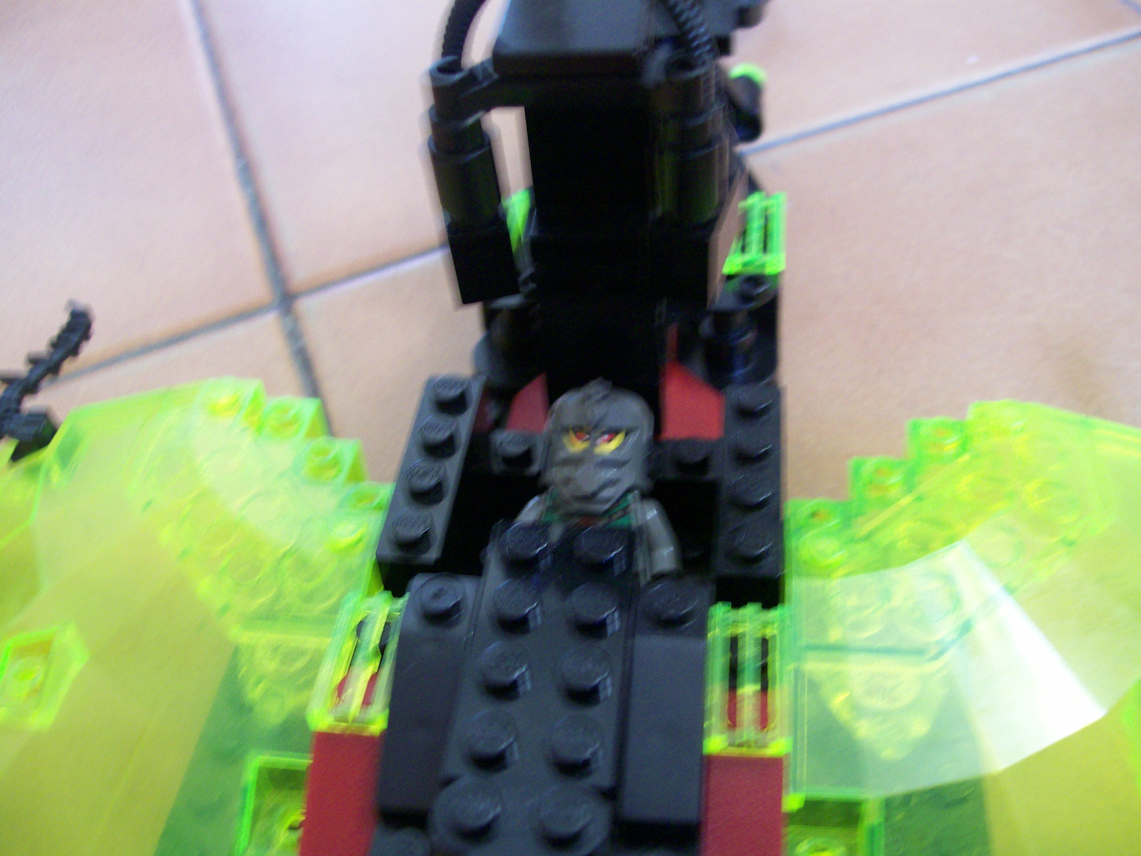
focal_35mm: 36
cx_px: 570
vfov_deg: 39.7
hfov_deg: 51.4
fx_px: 1187
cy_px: 428
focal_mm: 6
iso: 160
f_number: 2.7
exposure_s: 1/8.36
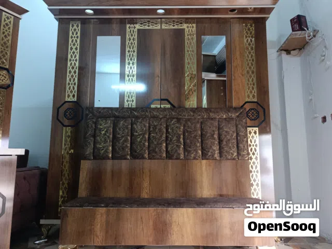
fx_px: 221
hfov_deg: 73.9
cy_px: 124
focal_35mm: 23
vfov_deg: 58.9
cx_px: 166
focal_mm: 6.14
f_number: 1.6
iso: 1000
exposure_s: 1/50
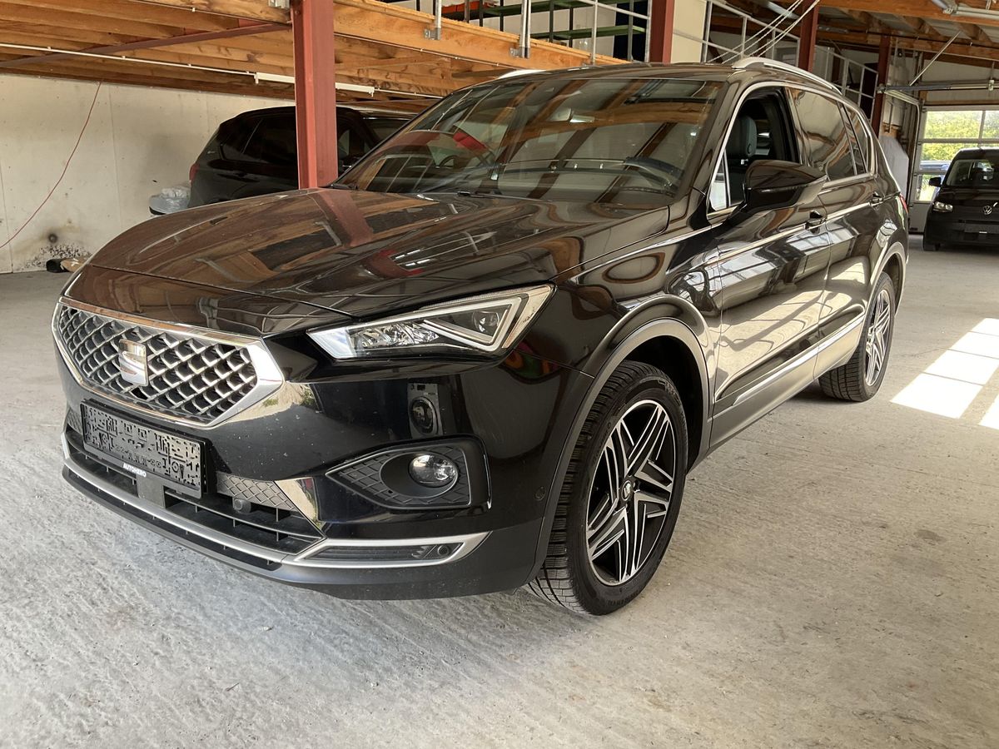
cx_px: 500
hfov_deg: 61.7
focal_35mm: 29
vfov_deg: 48.2
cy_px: 374
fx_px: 837
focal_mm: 3
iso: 50
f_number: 1.8
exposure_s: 1/122
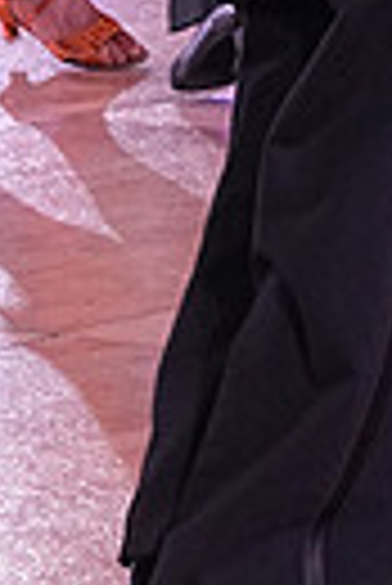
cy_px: -522
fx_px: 6630
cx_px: 430
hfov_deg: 3.4
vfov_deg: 5.0
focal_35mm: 407
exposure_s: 1/250
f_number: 7.1
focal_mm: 61
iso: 2500
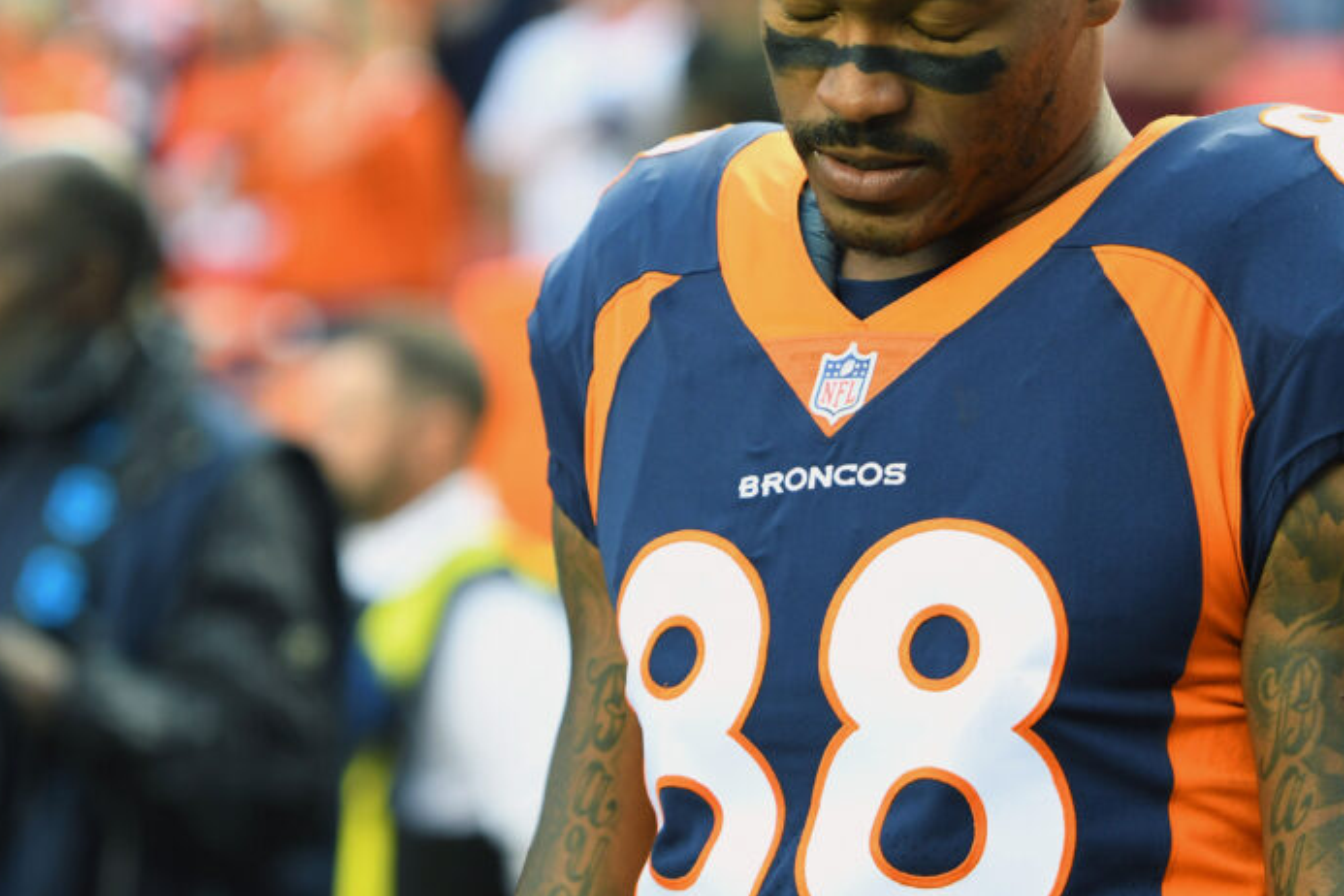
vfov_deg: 4.8
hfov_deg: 7.2
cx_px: 871
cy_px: 257
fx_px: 10751
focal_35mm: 288
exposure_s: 1/400
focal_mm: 130
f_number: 4.5
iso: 900
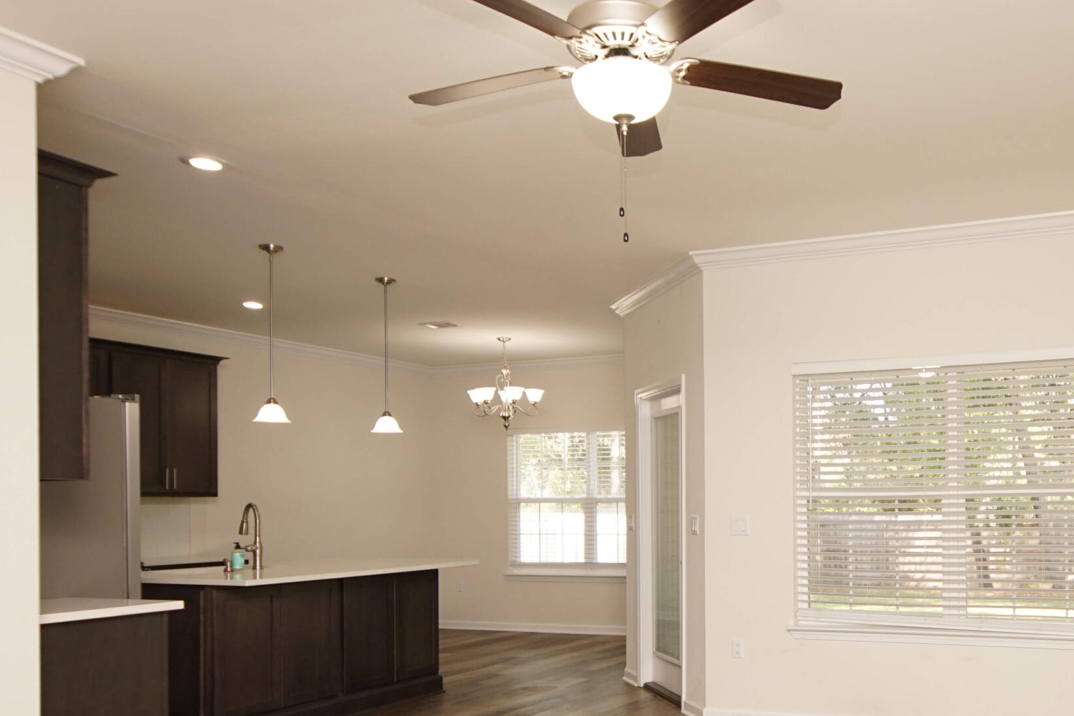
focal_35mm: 33
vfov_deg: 39.2
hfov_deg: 54.8
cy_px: 516
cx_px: 794
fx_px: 985
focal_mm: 12
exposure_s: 1/60
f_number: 4.5
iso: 320
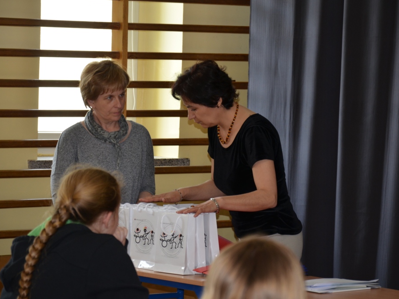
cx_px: 202
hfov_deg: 11.5
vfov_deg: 8.6
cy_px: 149
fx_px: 1989
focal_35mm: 173
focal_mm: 105
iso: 400
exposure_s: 1/100
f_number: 5.6
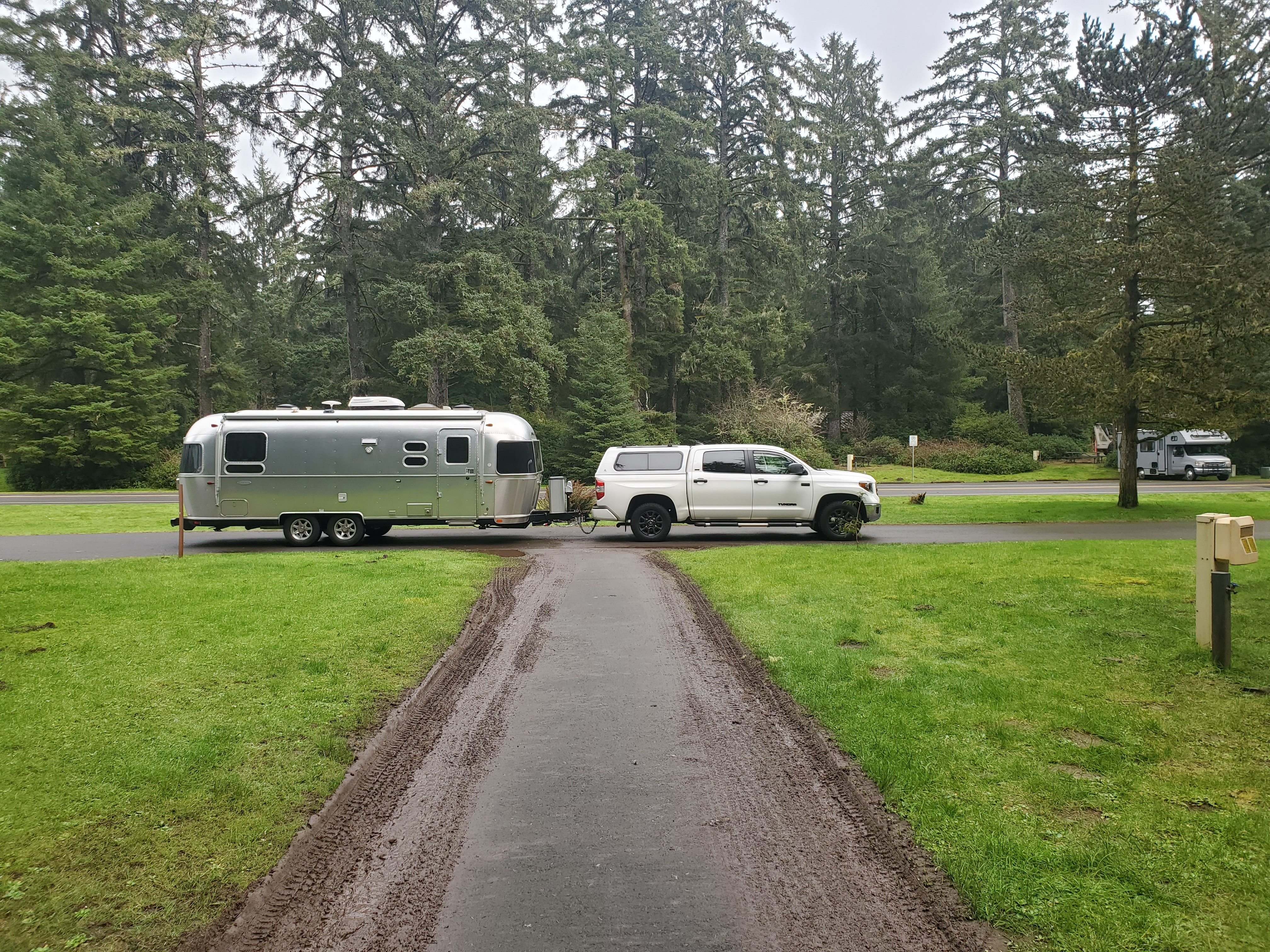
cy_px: 476
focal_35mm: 26
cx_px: 635
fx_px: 954
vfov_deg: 53.1
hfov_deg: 67.3
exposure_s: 1/321
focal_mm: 4.3
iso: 50
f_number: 2.4
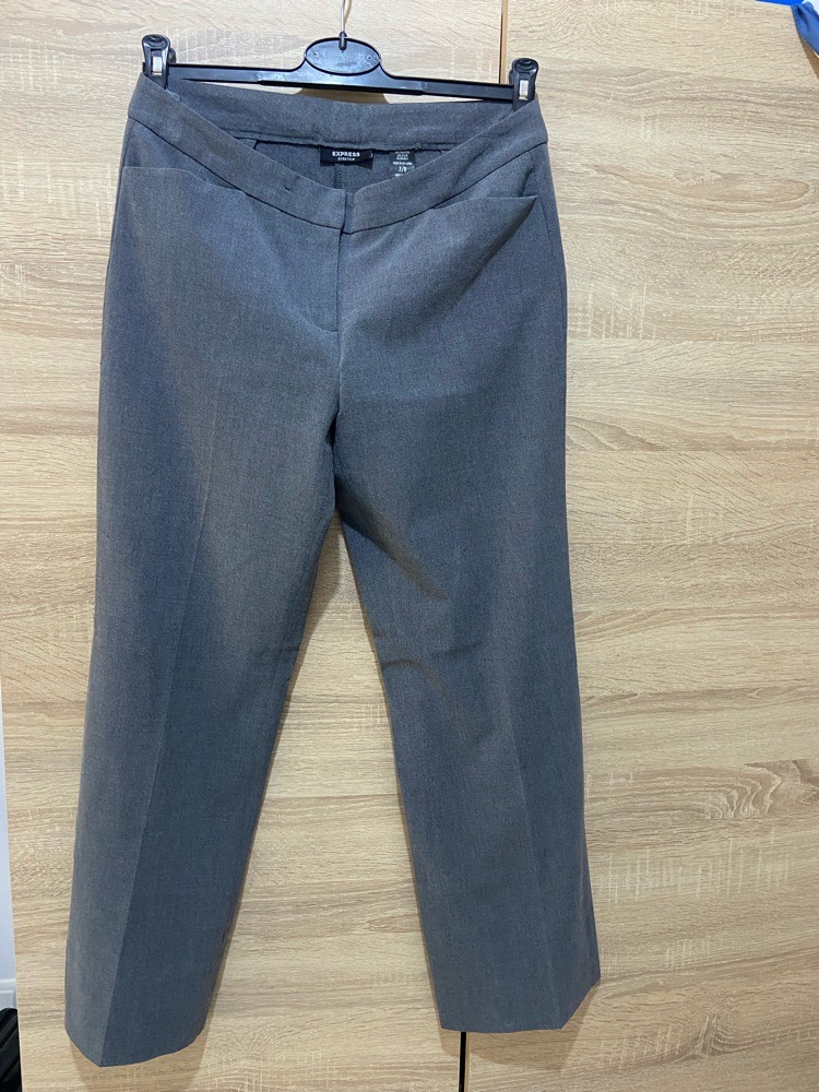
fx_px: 820
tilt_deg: -8.6
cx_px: 410
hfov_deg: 53.1
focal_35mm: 26
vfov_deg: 67.3
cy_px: 546
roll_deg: -1.1
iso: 320
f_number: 1.8
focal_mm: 4.25
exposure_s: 1/50
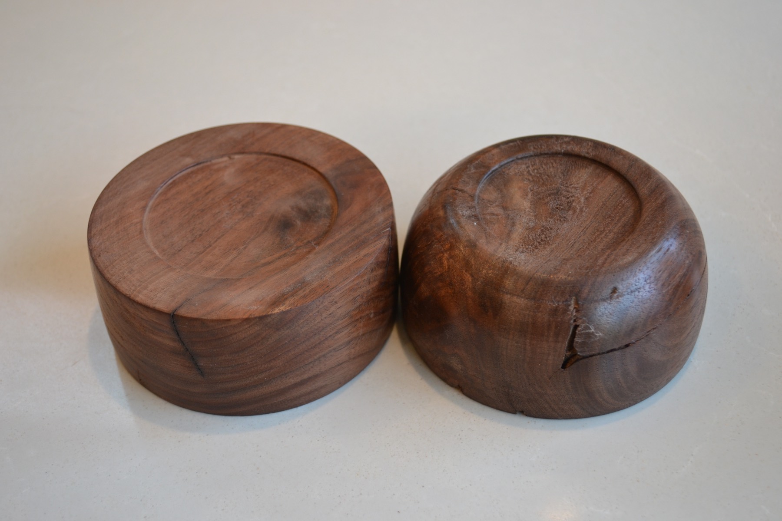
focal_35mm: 51
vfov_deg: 26.5
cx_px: 391
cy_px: 260
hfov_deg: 38.9
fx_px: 1108
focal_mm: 34
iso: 400
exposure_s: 1/30
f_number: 5
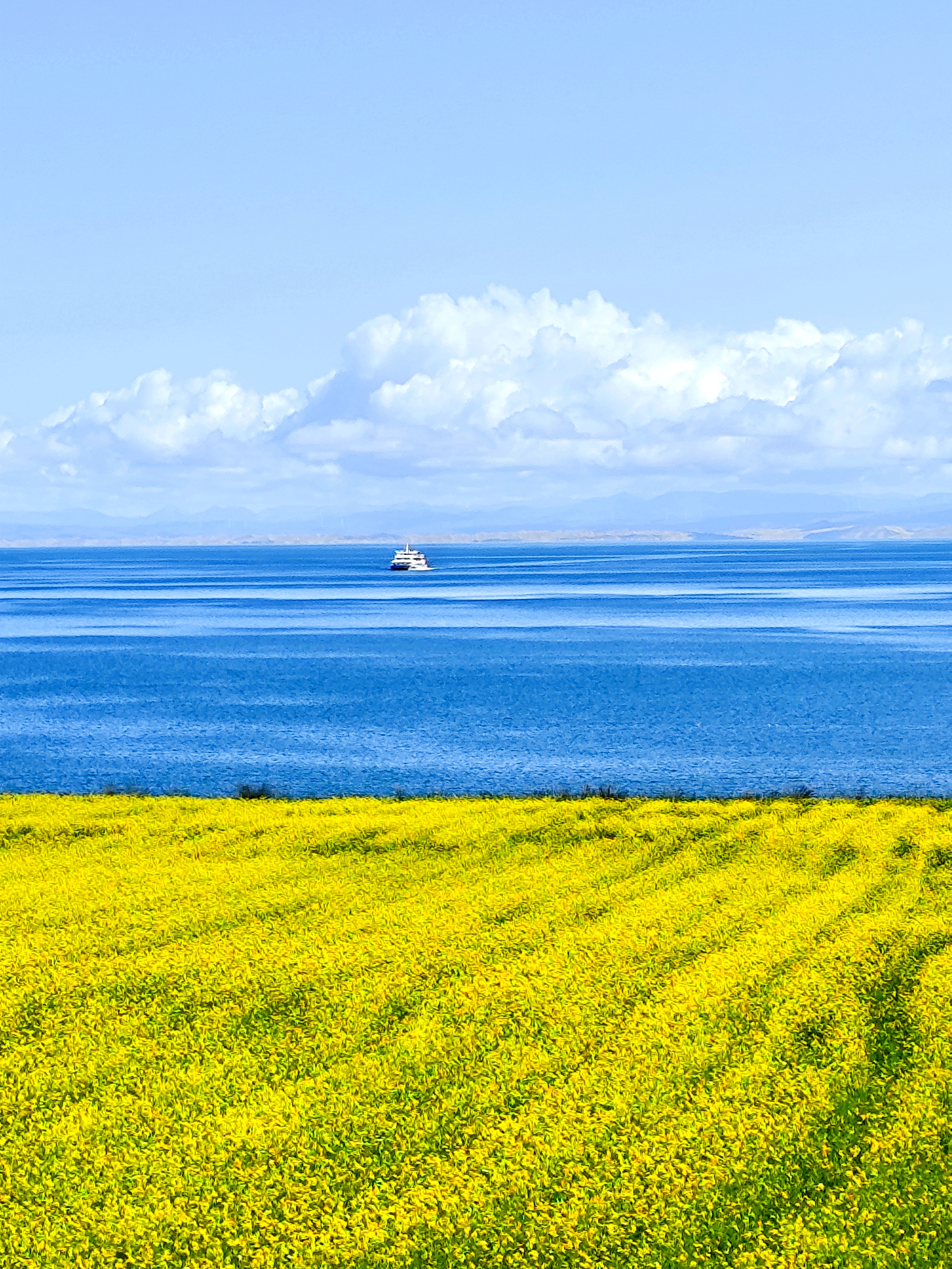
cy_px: 634
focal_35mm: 142
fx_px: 5207
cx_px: 476
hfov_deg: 10.4
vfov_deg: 13.9
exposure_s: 1/1122
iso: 50
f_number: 1.65
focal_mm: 6.14
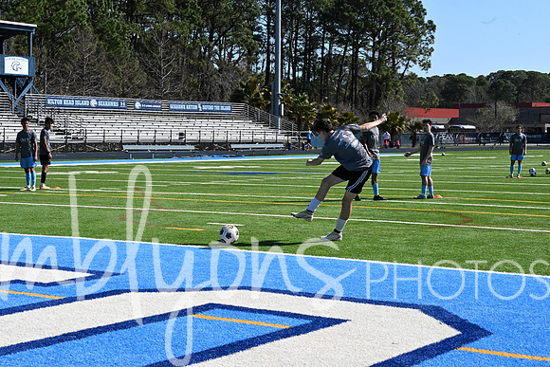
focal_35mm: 70
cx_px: 275
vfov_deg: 19.5
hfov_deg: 28.8
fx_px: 1070
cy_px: 184
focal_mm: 70
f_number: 18
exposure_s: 1/5000
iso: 6400
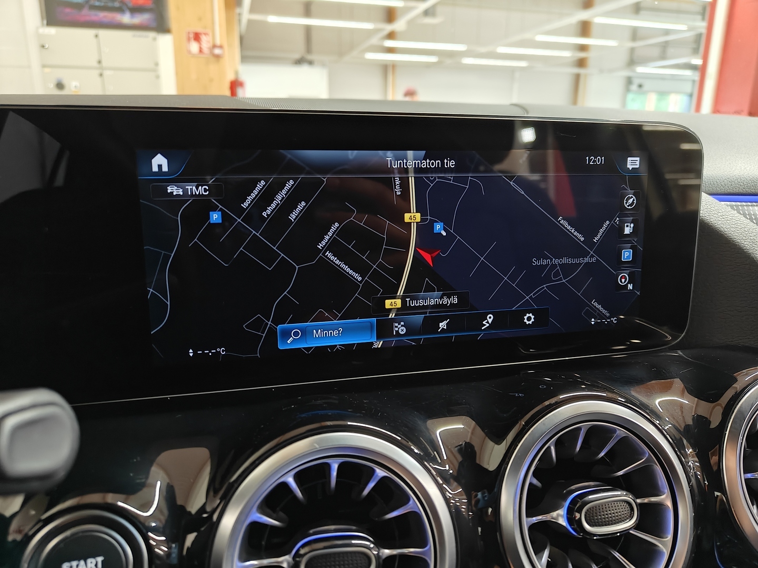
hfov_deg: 71.6
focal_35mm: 24
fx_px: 526
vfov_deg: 56.8
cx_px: 379
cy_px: 284
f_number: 1.8
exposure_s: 1/34
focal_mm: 5.59
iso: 160
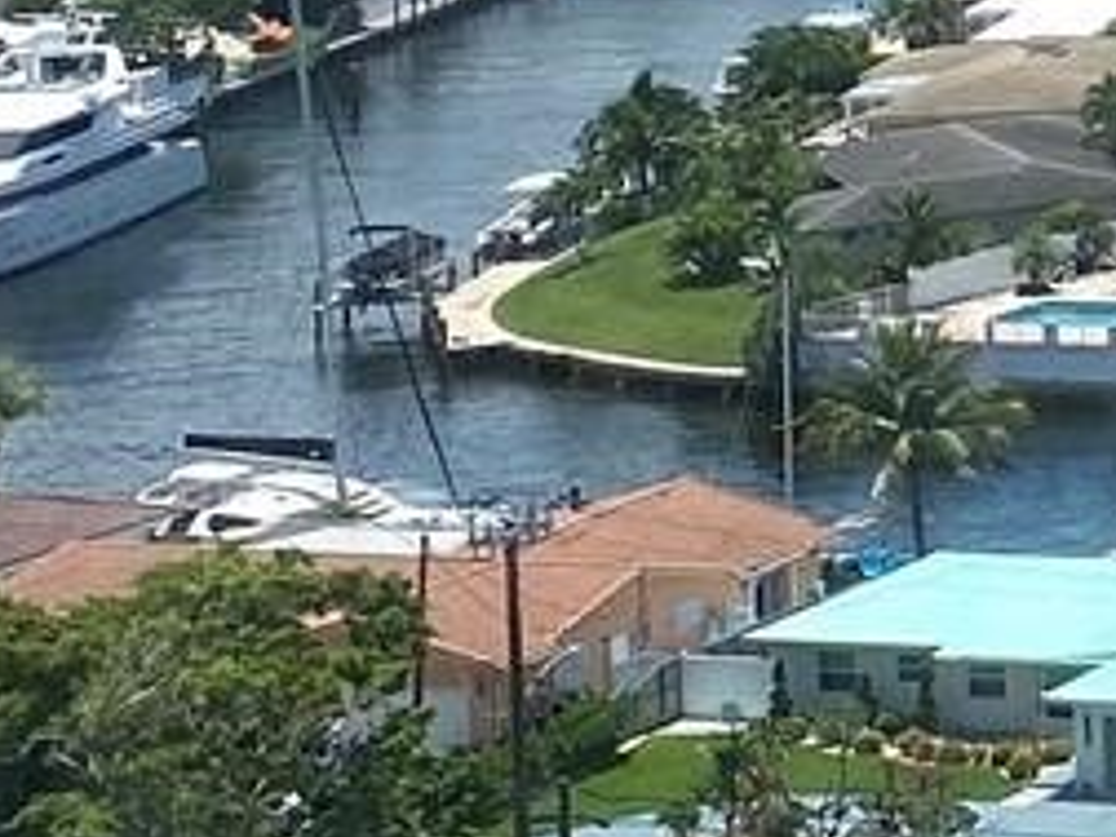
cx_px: 2848
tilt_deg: -0.6
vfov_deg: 8.6
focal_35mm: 165
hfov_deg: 10.1
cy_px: -735
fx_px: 5320
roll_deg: +1.5
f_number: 1.8
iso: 32
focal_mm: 4.25
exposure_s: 1/3300
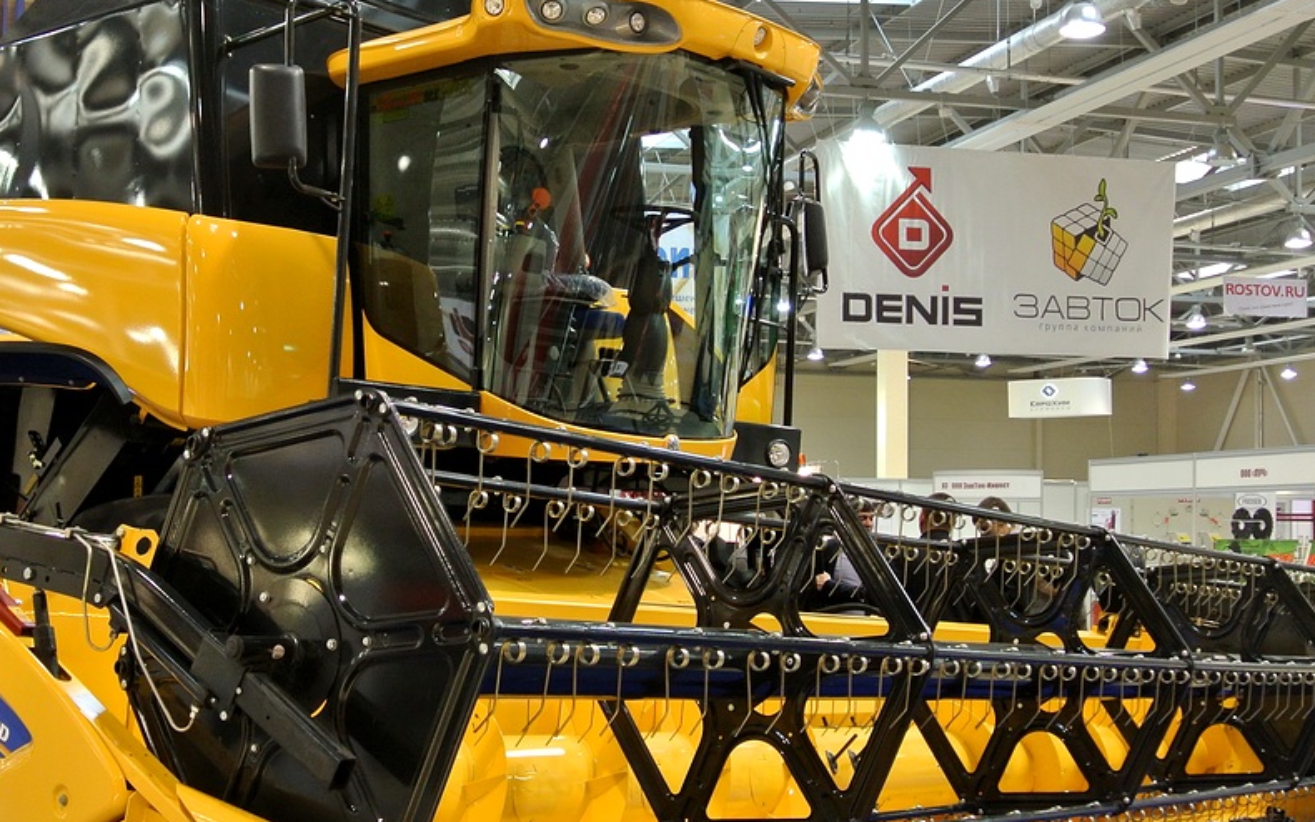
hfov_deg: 41.6
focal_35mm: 48
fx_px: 1720
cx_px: 509
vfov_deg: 26.8
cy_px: 481
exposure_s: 1/50
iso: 400
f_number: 3.8
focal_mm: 11.8
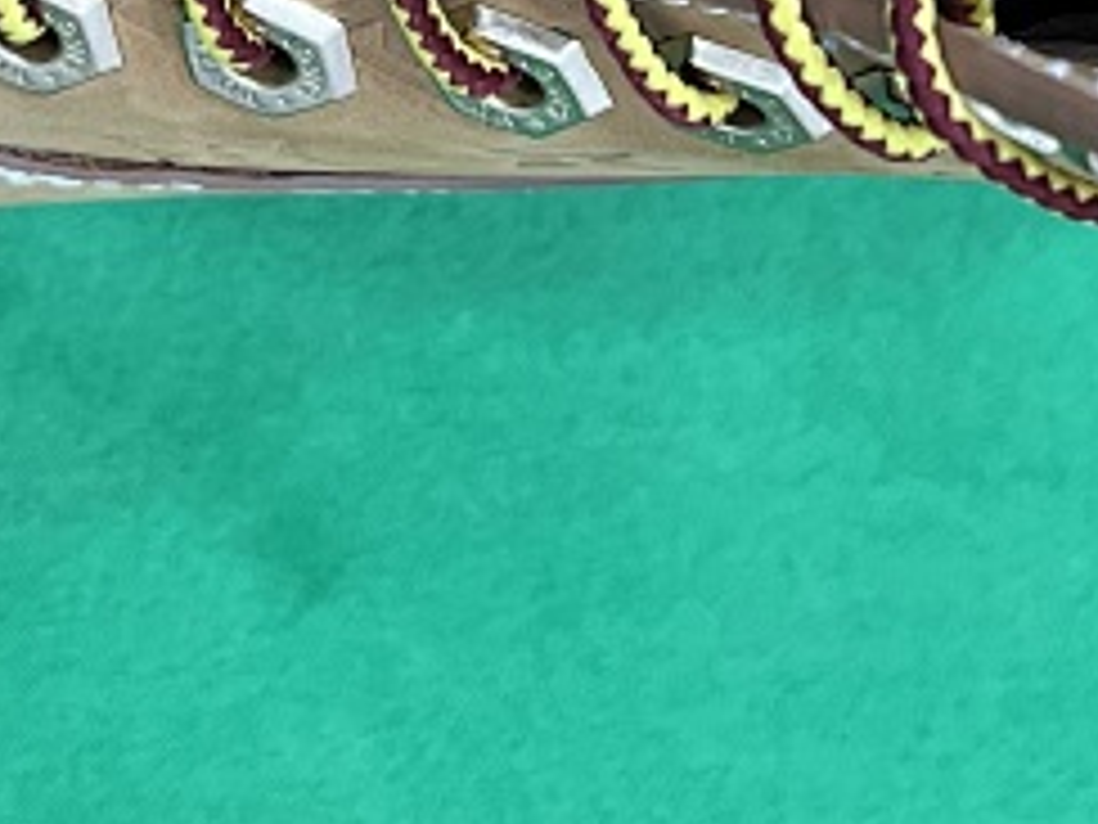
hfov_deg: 17.0
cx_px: 238
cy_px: -937
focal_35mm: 115
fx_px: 3648
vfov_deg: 11.4
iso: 125
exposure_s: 1/100
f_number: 1.5
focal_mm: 5.7
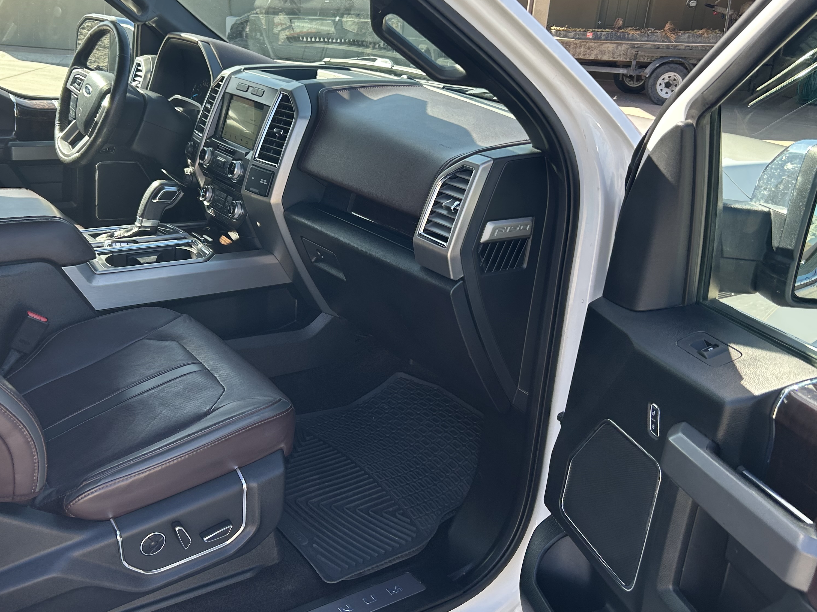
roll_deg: -3.5
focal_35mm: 35
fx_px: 826
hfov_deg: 52.4
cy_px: 252
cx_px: 337
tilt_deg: -18.7
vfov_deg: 40.6
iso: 50
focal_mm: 5.7
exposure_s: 1/461
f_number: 1.5
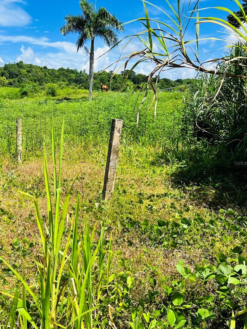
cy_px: 163
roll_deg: -3.5
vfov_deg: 56.8
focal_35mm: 32
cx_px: 106
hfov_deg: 44.0
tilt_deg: -11.0
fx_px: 305
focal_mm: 5.7
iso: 50
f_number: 1.5
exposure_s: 1/3571
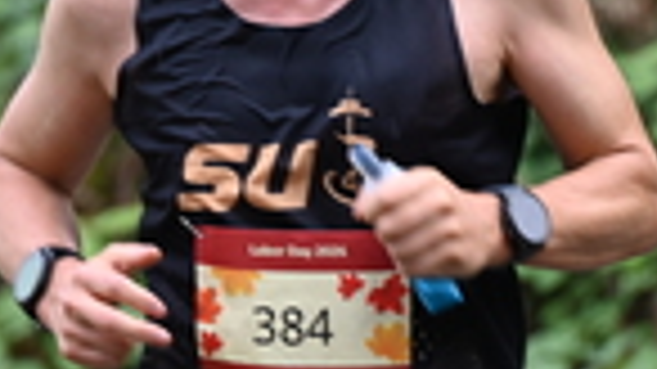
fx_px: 13758
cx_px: 315
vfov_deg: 1.5
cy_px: 160
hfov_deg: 2.7
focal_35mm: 790
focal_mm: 200
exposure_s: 1/250
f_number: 6.3
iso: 720
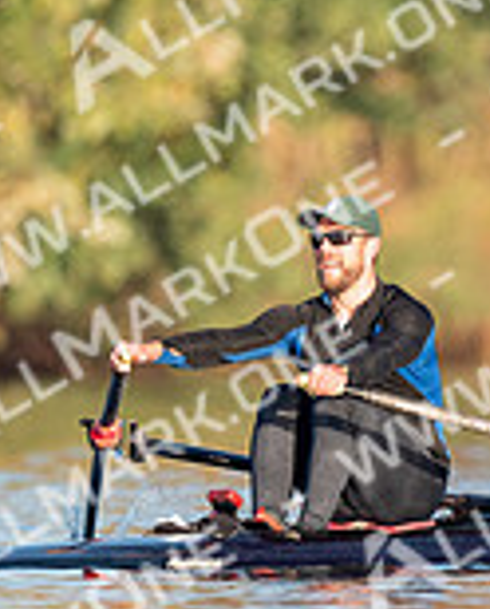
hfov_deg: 0.7
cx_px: 435
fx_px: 38207
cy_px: 342
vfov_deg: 0.9
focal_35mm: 2116
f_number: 4
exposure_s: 1/1000
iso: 200
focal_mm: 600
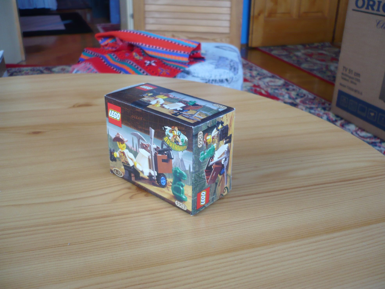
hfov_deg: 52.6
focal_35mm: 35
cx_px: 192
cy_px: 144
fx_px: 389
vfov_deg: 40.7
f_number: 2.8
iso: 100
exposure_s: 1/20
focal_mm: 5.8
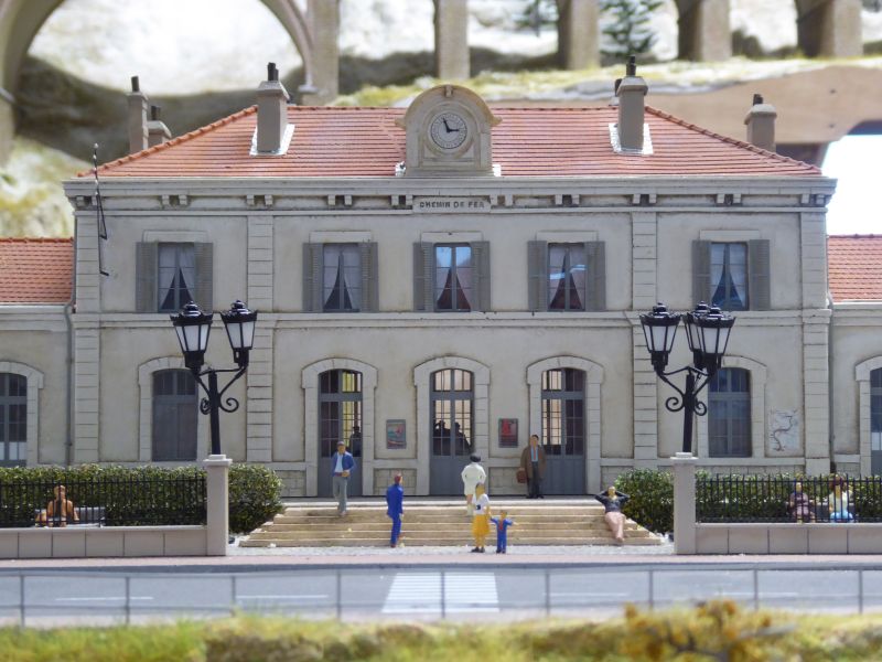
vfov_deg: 21.3
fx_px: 1758
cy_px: 331
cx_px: 441
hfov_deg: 28.2
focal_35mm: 69
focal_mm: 11.7
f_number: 4.4
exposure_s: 1/30
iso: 400
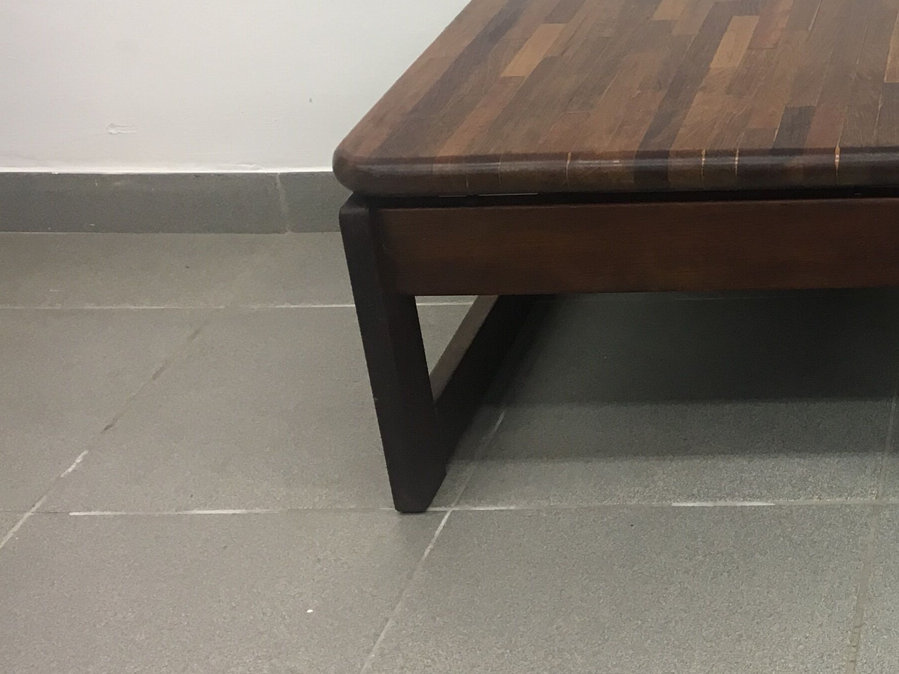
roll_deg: +2.3
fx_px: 1688
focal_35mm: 65
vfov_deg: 22.2
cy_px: 122
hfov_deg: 27.2
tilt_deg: -22.2
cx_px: 1005
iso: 40
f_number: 2.2
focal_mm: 4.15
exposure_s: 1/33
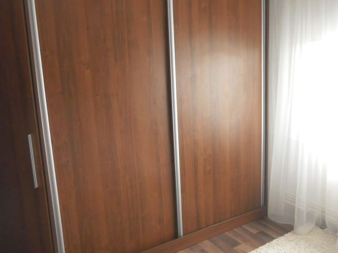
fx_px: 352
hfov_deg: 50.6
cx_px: 220
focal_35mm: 36
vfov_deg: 39.6
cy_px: 120
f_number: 3.2
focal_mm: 4.9
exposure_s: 1/30
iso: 160
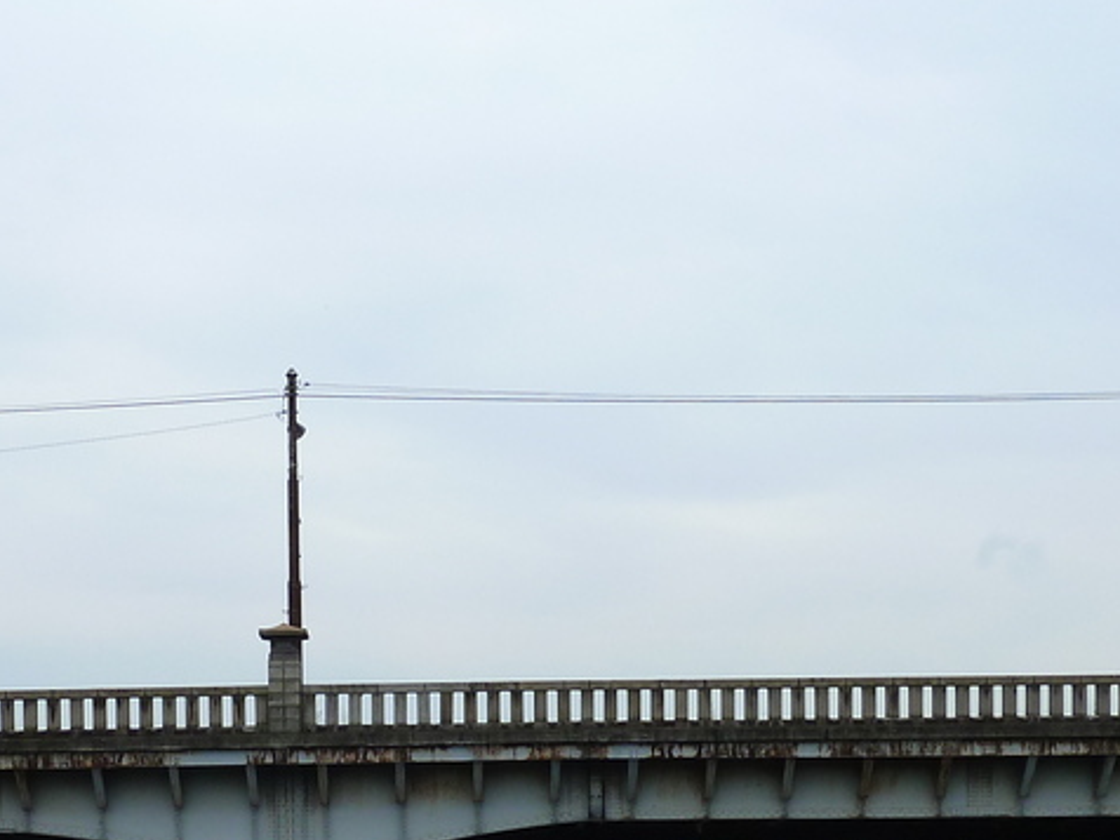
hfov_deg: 30.5
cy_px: 993
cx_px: 391
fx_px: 2038
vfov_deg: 21.7
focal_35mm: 63
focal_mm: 4.1
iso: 80
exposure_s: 1/500
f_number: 4
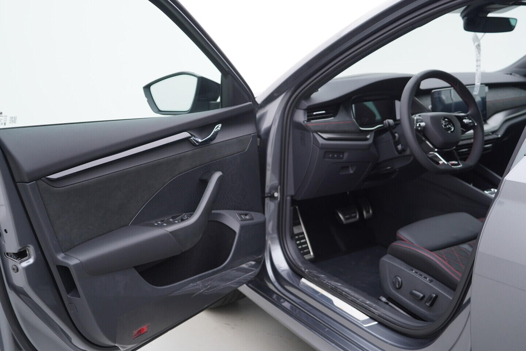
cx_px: 263
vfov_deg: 36.9
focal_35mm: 36
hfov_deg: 53.1
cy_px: 176
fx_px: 526
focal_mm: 24
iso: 125
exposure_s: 1/50
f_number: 3.2
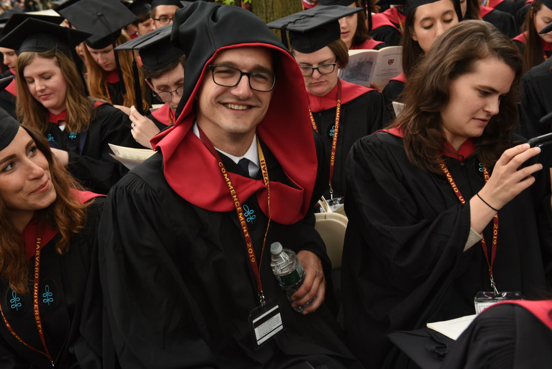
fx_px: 690
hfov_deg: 43.6
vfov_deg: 29.9
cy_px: 184
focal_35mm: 45
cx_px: 276
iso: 640
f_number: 7.1
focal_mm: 45
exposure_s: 1/200
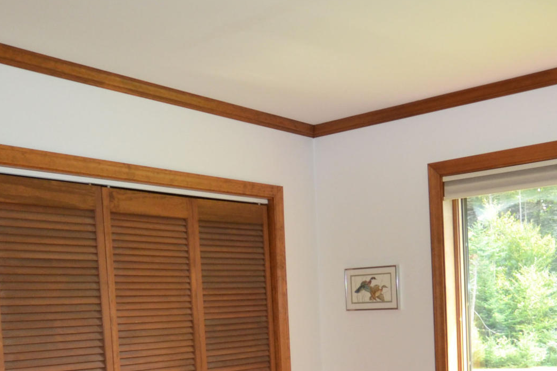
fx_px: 665
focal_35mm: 43
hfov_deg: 45.1
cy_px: 379
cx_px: 345
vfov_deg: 29.0
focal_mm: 10
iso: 400
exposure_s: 1/80
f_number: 4.5
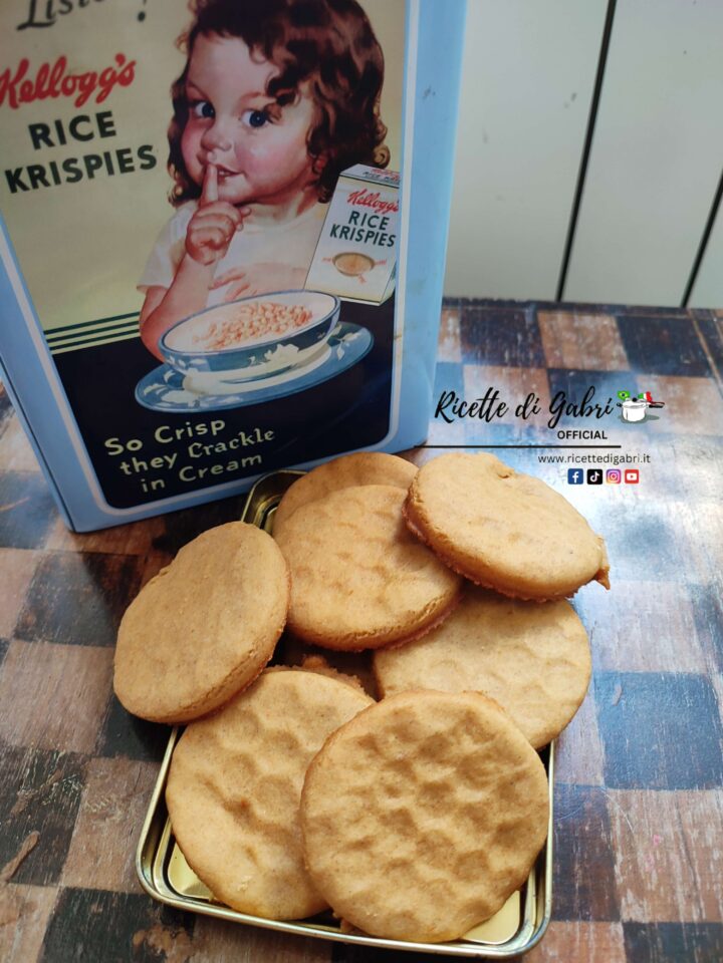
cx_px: 362
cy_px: 482
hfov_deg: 54.9
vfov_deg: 69.4
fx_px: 696
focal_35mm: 25
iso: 312
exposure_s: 1/33
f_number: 1.9
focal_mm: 6.04
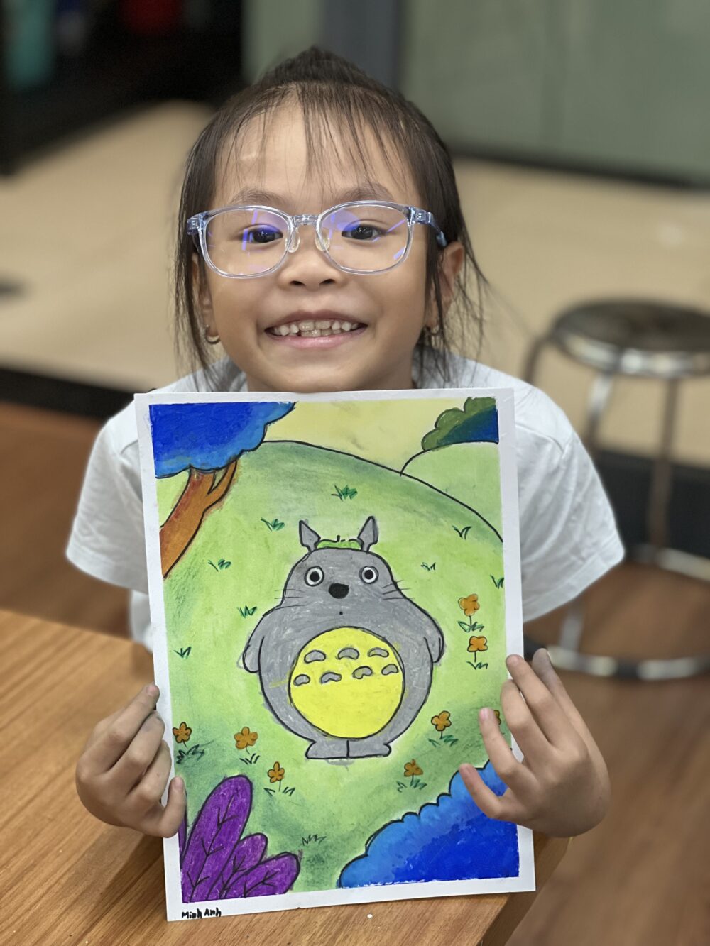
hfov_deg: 19.1
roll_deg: -1.9
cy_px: 473
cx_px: 355
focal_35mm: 77
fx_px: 2105
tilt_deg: -23.3
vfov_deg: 25.3
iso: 250
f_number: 2.8
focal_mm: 9
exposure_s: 1/100
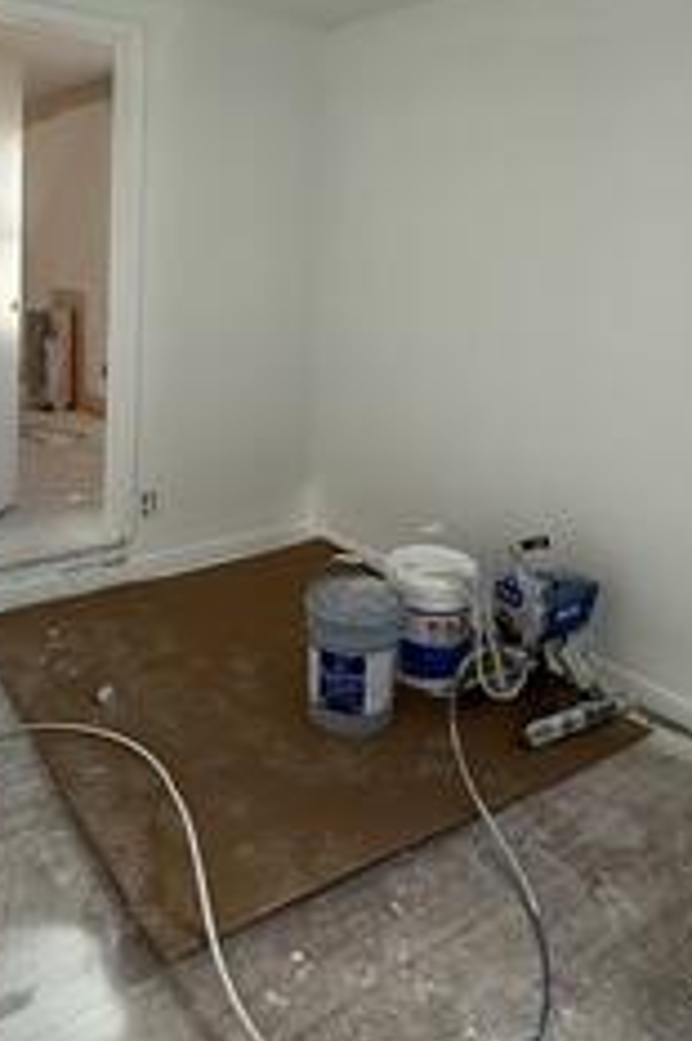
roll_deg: -1.8
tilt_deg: -4.8
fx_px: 866
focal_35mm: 30
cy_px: 331
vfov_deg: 60.2
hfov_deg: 43.5
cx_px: 308
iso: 125
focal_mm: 2.22
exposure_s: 1/120
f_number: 2.2
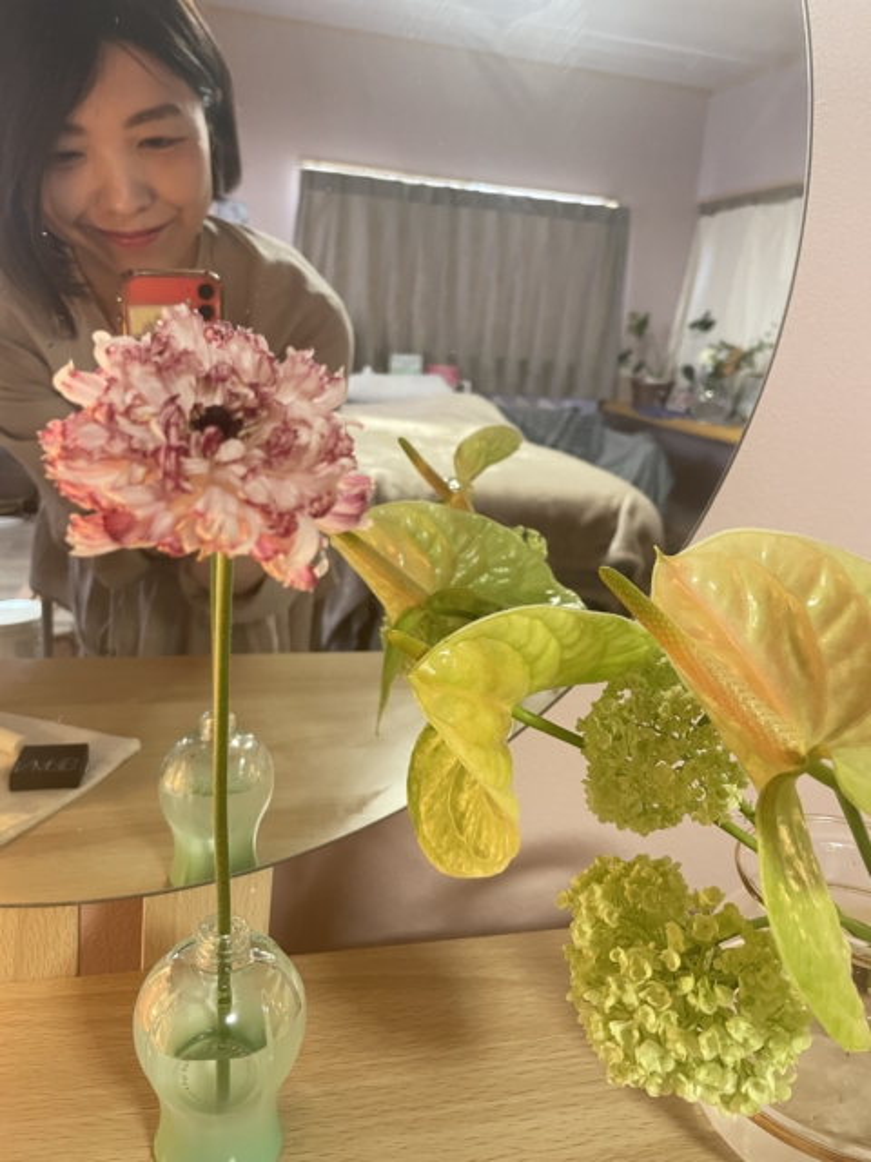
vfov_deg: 67.3
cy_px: 581
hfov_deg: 53.1
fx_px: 872
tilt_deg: -15.0
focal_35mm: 26
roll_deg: -4.2
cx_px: 436
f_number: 1.6
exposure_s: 1/50
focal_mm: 4.2
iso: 250
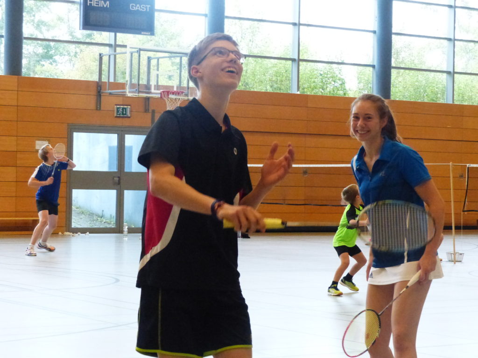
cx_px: 239
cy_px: 179
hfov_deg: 19.8
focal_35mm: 99
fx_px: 1367
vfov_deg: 14.9
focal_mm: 17.8
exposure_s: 1/200
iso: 1600
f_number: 4
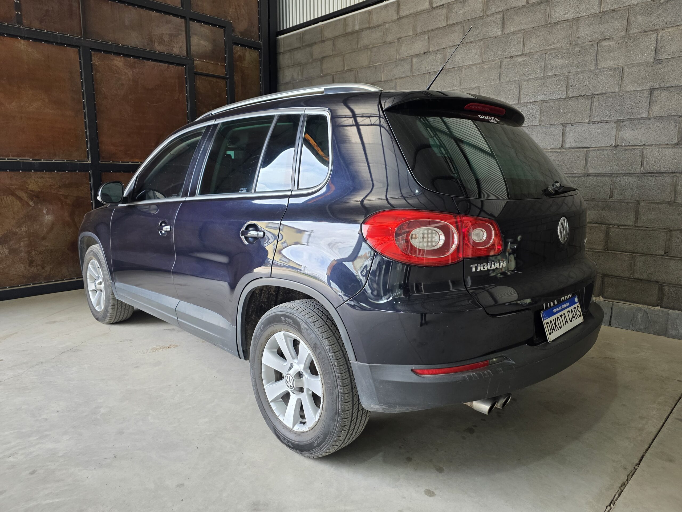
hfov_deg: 73.9
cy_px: 256
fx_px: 453
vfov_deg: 58.9
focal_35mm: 23
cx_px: 341
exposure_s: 1/180
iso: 160
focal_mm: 6.3
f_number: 1.7
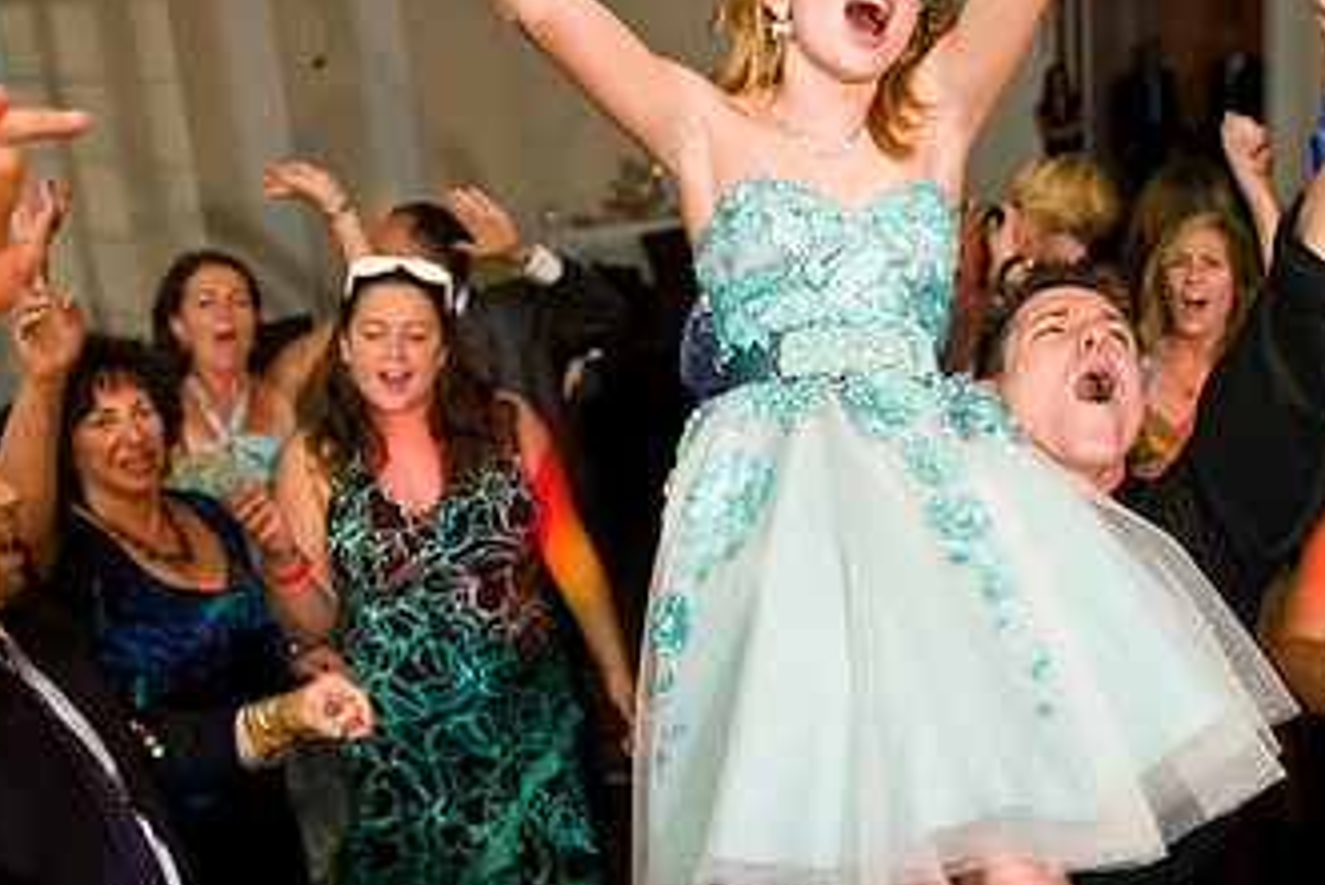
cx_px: 913
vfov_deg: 31.9
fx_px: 1546
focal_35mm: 42
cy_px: 505
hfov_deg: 45.5
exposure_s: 1/125
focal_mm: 24
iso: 1600
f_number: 3.2
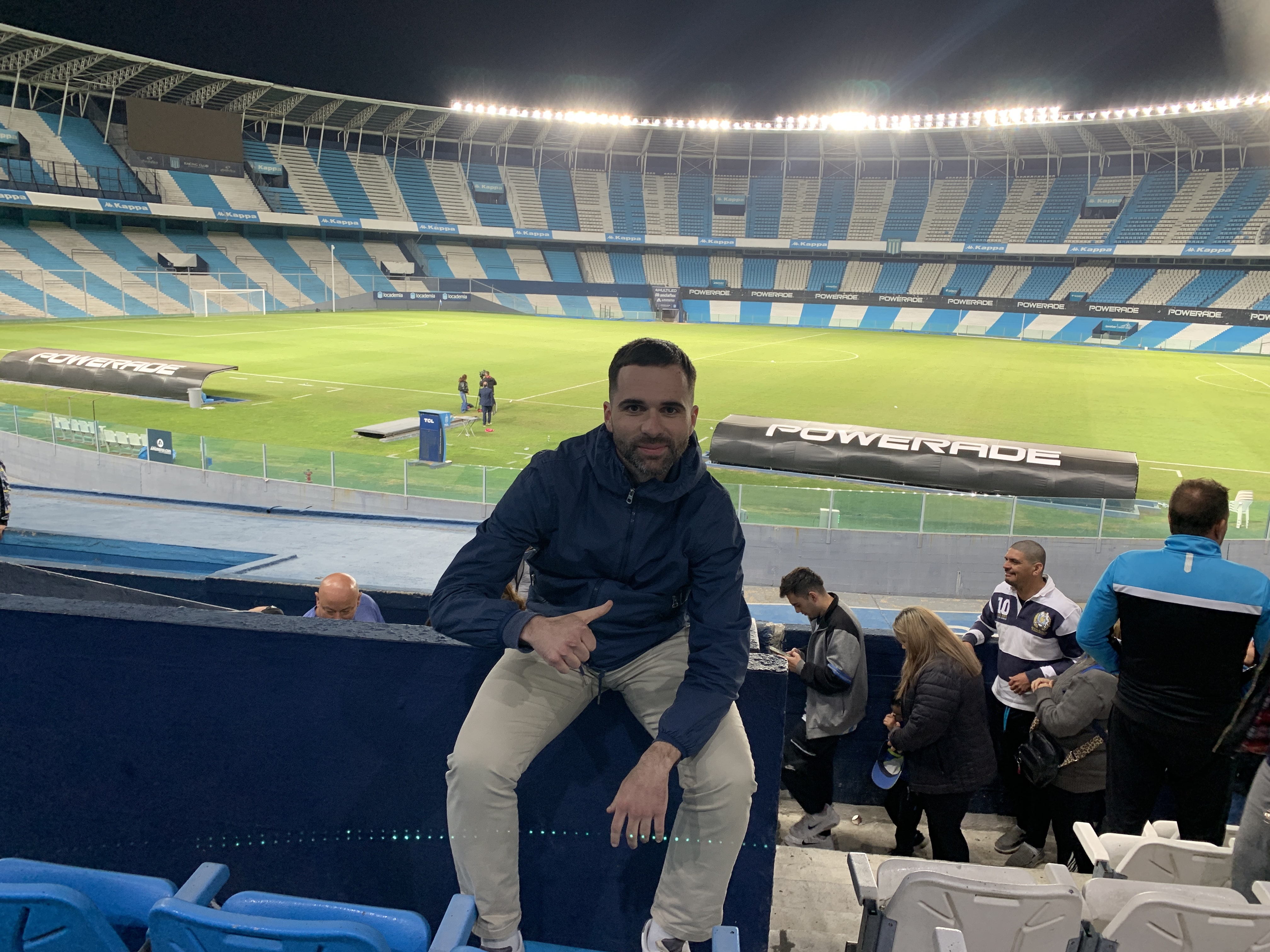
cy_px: 476
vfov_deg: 53.1
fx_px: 954
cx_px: 635
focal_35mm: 26
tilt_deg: -11.8
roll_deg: -2.3
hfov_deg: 67.3
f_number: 1.8
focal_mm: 4.25
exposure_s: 1/50
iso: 64
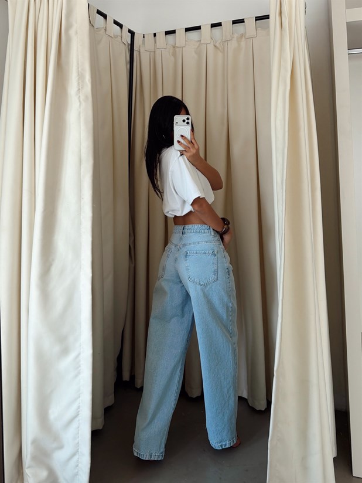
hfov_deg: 56.8
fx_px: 335
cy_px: 242
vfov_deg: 71.6
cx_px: 181
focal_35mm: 24
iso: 80
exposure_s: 1/407
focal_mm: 6.76
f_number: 1.78
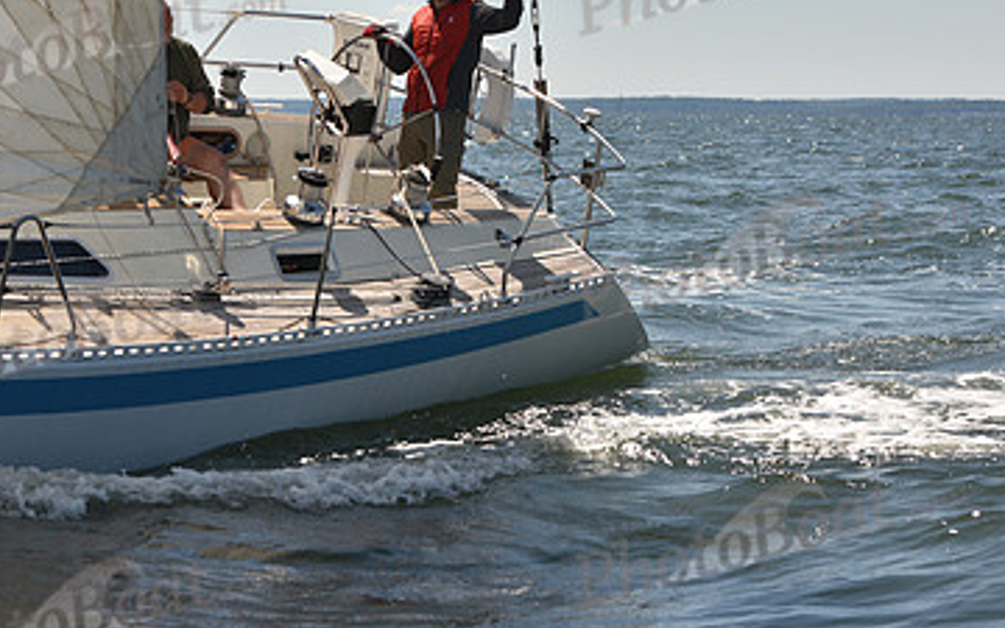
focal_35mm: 115
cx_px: 433
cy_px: 147
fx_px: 3150
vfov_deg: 11.4
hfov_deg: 18.1
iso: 250
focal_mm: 70
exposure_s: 1/1250
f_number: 4.5
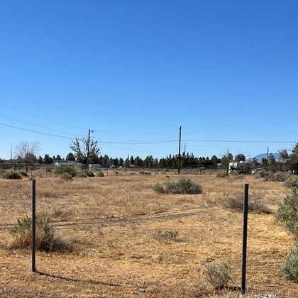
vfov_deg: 30.1
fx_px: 545
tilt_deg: -5.9
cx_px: 91
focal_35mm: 56
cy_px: 220
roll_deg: -0.7
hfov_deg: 30.3
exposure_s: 1/5848
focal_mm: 5.1
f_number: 1.6
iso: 50
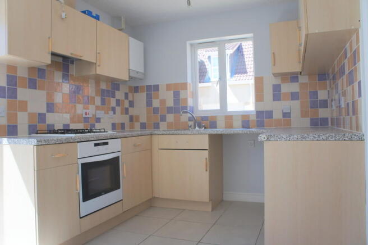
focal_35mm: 27
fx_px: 276
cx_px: 184
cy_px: 122
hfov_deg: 67.4
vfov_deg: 47.8
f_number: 5.6
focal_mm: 18
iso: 200
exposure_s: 1/80
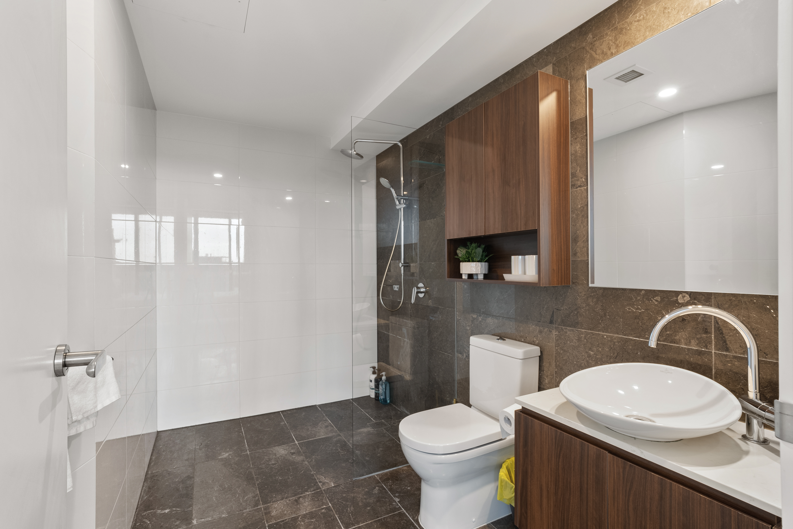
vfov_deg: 73.8
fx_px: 353
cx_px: 396
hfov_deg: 96.7
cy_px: 264
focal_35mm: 16
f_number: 9
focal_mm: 16
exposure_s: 1/4
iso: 320
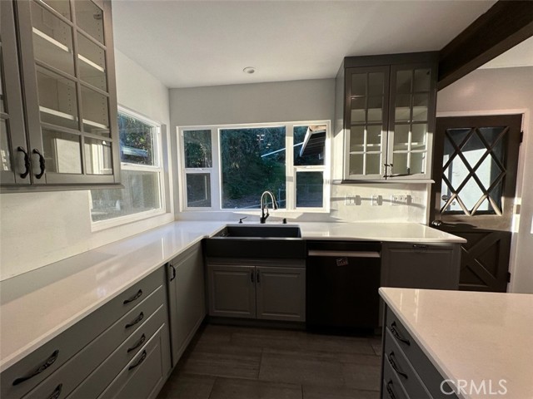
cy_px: 200
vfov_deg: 85.7
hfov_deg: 102.1
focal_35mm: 14
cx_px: 266
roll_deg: +0.9
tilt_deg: -5.2
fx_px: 216
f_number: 2.2
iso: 100
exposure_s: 1/120
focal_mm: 2.22
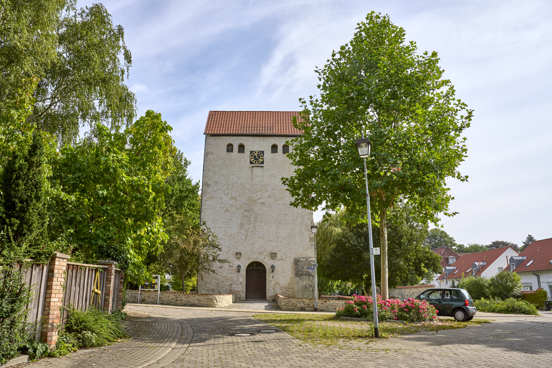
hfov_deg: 62.8
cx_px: 276
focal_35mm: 30
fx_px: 452
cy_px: 184
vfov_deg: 44.3
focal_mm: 29.5
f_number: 11
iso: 200
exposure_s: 1/200
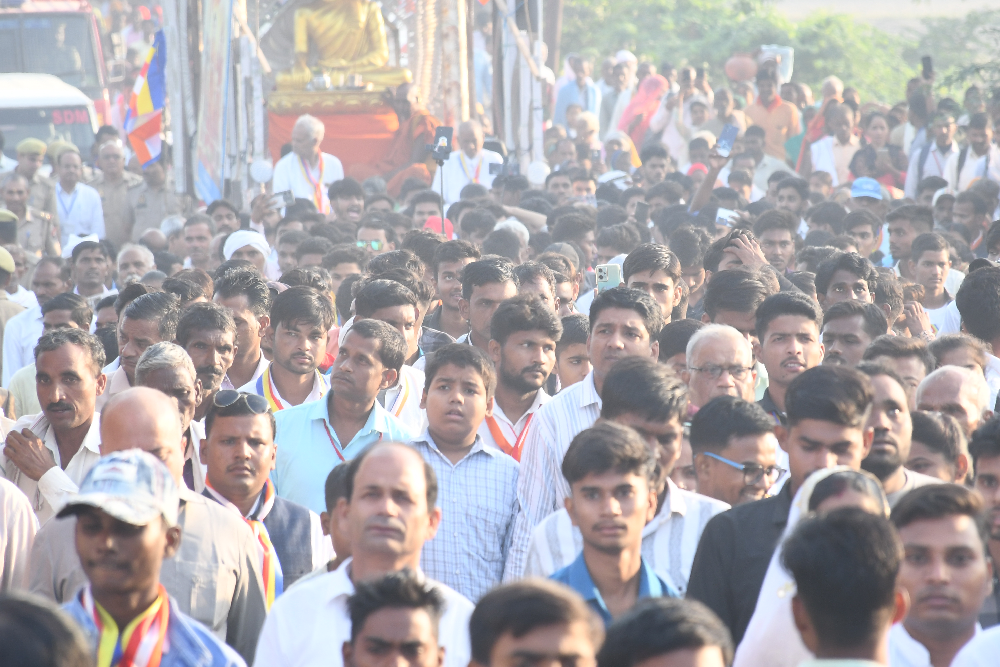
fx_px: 8166
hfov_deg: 7.0
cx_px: 546
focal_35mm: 294
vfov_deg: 4.7
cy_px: 309
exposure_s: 1/160
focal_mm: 140
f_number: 5.6
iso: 400
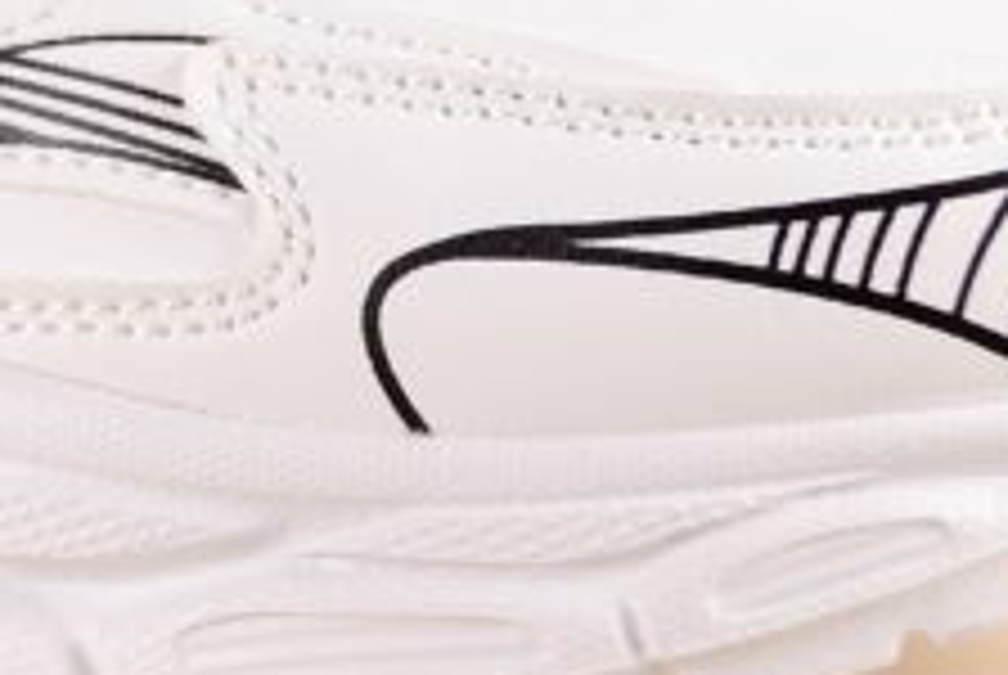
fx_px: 3897
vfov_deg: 9.8
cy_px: 29
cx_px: -9
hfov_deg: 14.5
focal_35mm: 139
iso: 100
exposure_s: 1/80
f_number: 4.5
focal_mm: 26
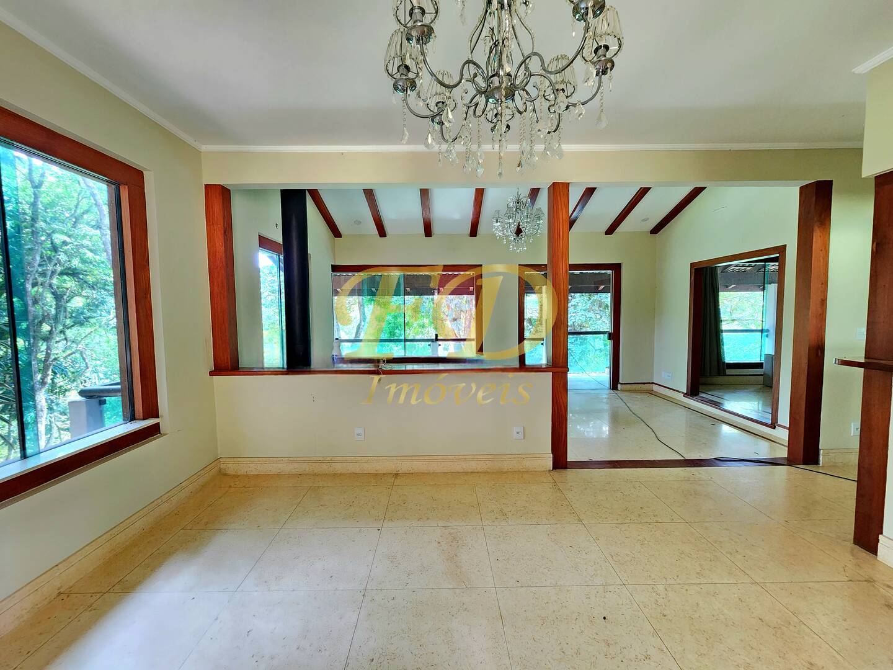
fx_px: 335
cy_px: 335
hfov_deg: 106.2
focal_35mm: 13
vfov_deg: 89.9
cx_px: 446
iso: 400
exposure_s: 1/30
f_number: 2.2
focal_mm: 2.2
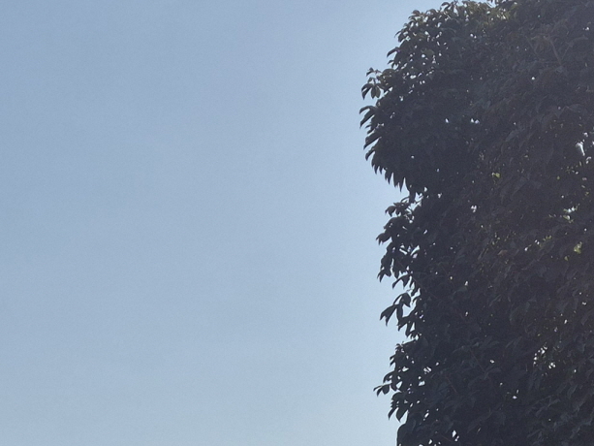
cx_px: 573
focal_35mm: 90
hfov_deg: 21.1
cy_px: 616
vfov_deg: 15.5
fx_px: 1545
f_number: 1.8
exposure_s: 1/4624
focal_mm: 5.4
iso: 25
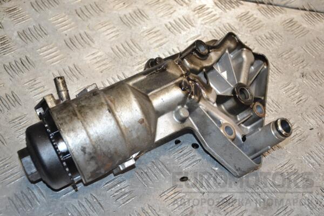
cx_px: 162
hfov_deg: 28.1
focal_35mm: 72
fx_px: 648
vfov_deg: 18.9
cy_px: 108
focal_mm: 48
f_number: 5.6
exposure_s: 1/200
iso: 800
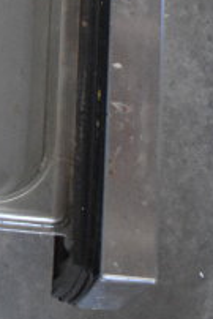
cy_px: -122
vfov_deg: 12.6
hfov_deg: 8.3
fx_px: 1384
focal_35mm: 156
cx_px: -222
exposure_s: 1/40
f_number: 3.8
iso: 4500
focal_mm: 23
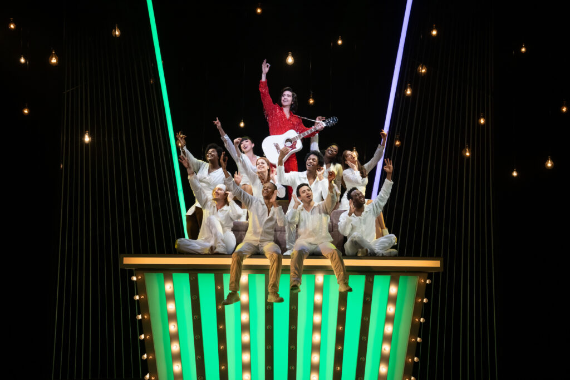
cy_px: 190
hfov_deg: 36.2
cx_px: 285
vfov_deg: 24.6
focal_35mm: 55
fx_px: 871
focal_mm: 55
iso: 2500
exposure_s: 1/320
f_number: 9
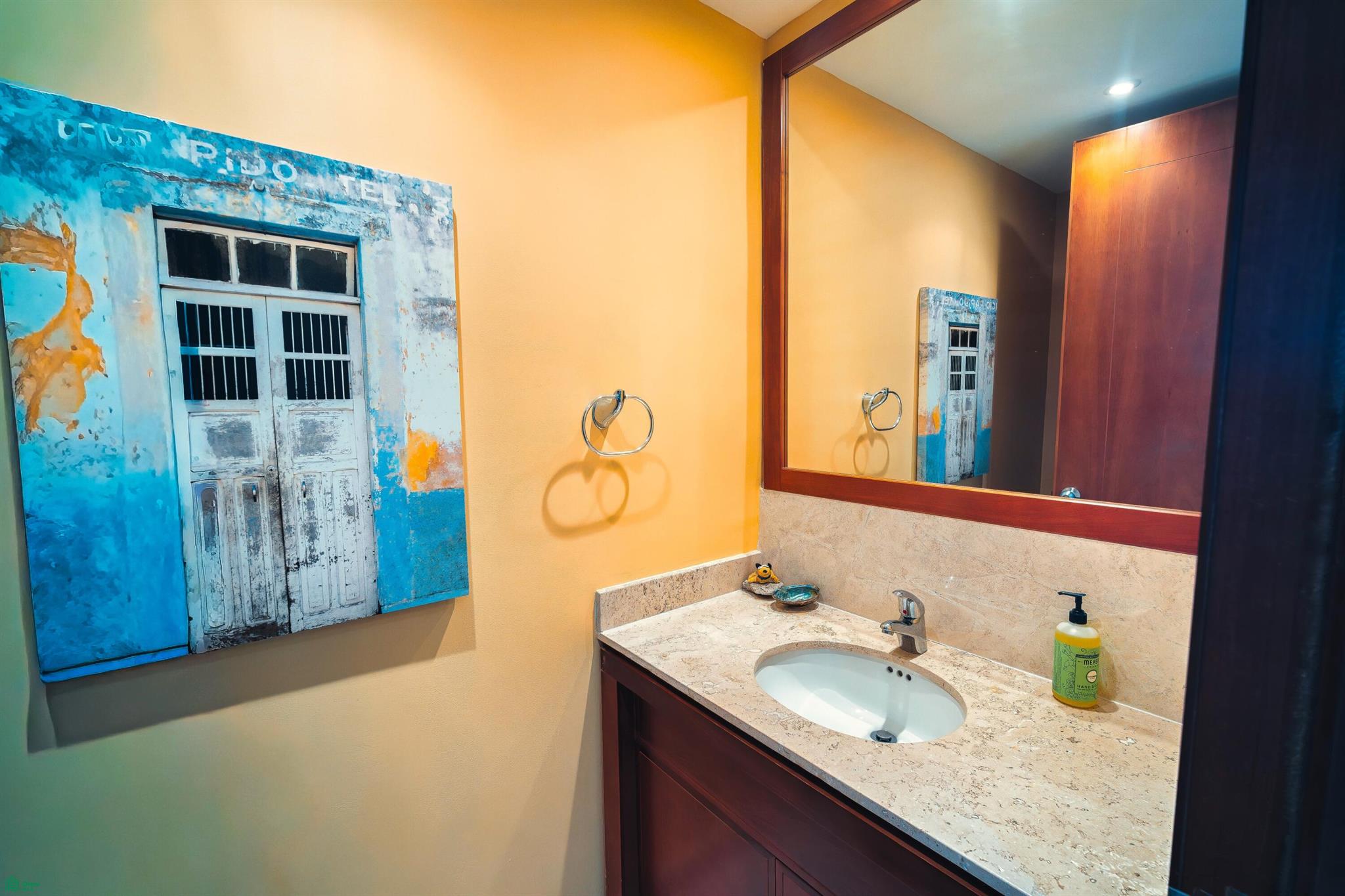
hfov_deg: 104.3
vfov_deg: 81.2
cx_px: 672
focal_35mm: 14
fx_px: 523
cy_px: 448
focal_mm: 14
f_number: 4
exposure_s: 1/20
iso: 400
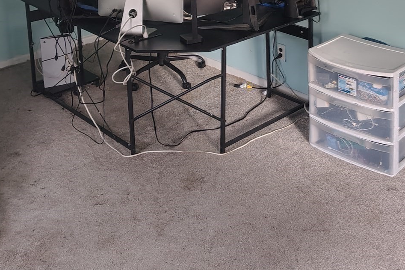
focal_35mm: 54
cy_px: -2
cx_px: 242
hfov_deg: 36.7
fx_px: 607
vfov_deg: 23.9
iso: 1054
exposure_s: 1/50
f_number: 1.8
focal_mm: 5.56
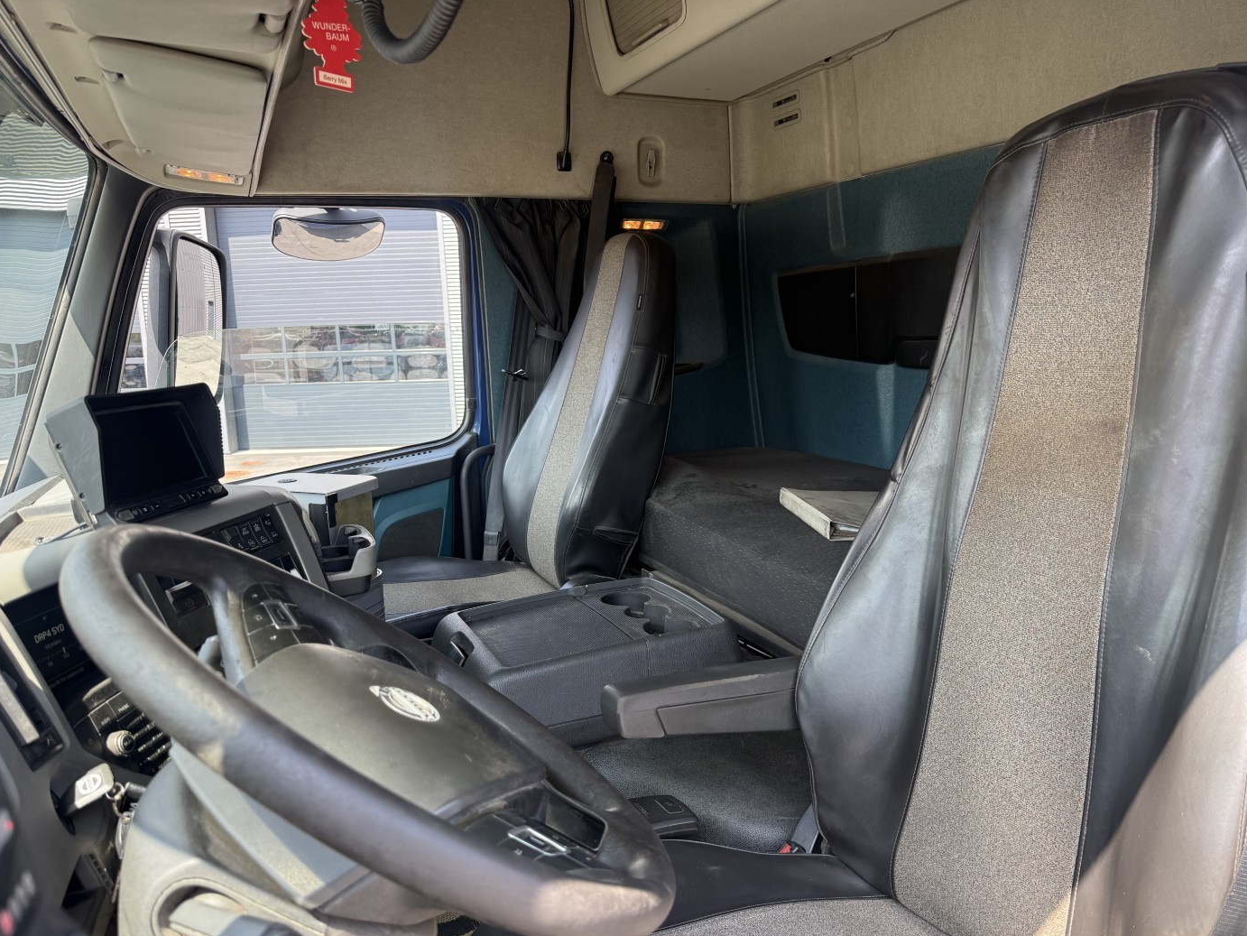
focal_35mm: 25
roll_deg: +0.6
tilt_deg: -8.7
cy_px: 482
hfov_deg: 69.4
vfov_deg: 54.9
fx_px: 901
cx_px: 639
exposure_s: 1/450
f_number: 1.78
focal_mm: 6.76
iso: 100
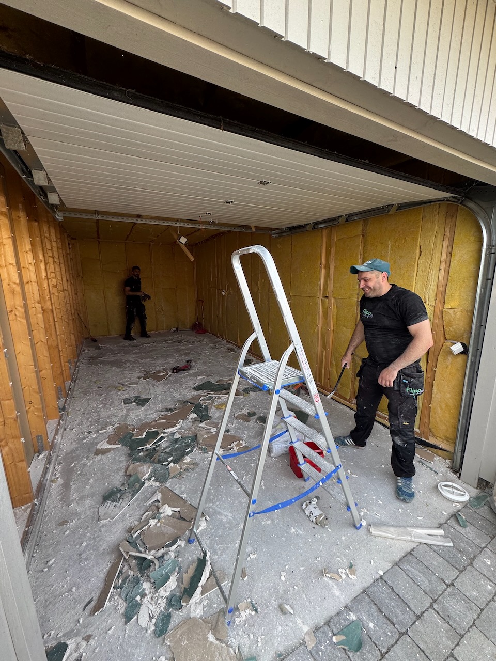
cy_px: 330
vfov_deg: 102.1
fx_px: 267
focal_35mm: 14
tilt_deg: -10.1
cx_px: 248
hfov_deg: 85.7
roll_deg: +0.7
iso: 40
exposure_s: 1/99
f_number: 2.2
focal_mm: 2.22
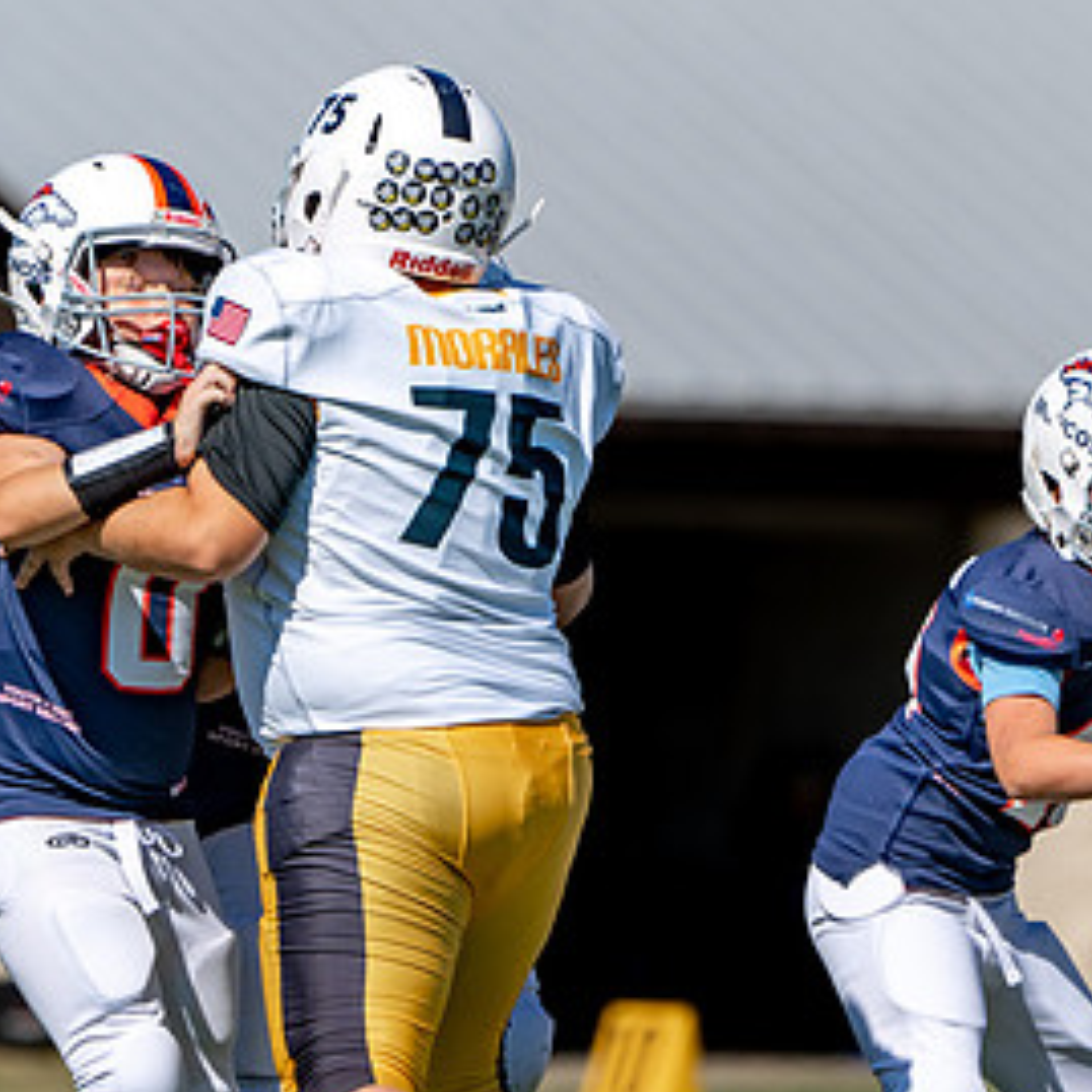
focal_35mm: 739
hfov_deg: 2.4
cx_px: 480
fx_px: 26375
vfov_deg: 2.4
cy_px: 685
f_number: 5.6
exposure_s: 1/1600
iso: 125
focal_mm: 318
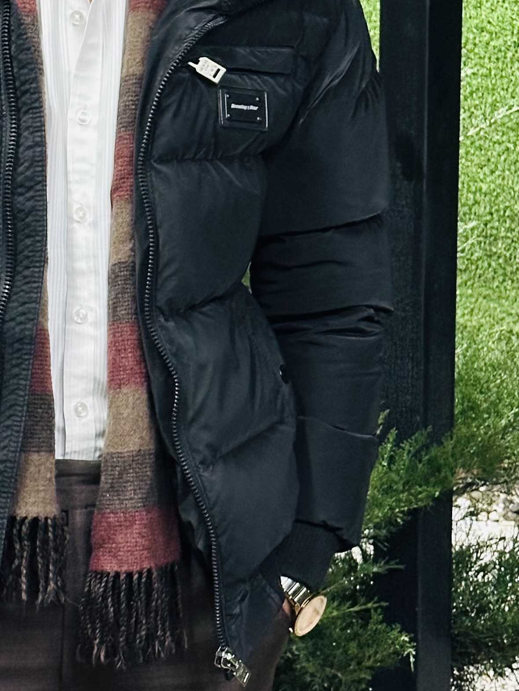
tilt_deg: -10.7
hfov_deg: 12.0
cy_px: 270
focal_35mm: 123
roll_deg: +0.1
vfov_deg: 16.0
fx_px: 2459
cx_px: 67
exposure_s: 1/33
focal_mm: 6.86
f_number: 1.78
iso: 500
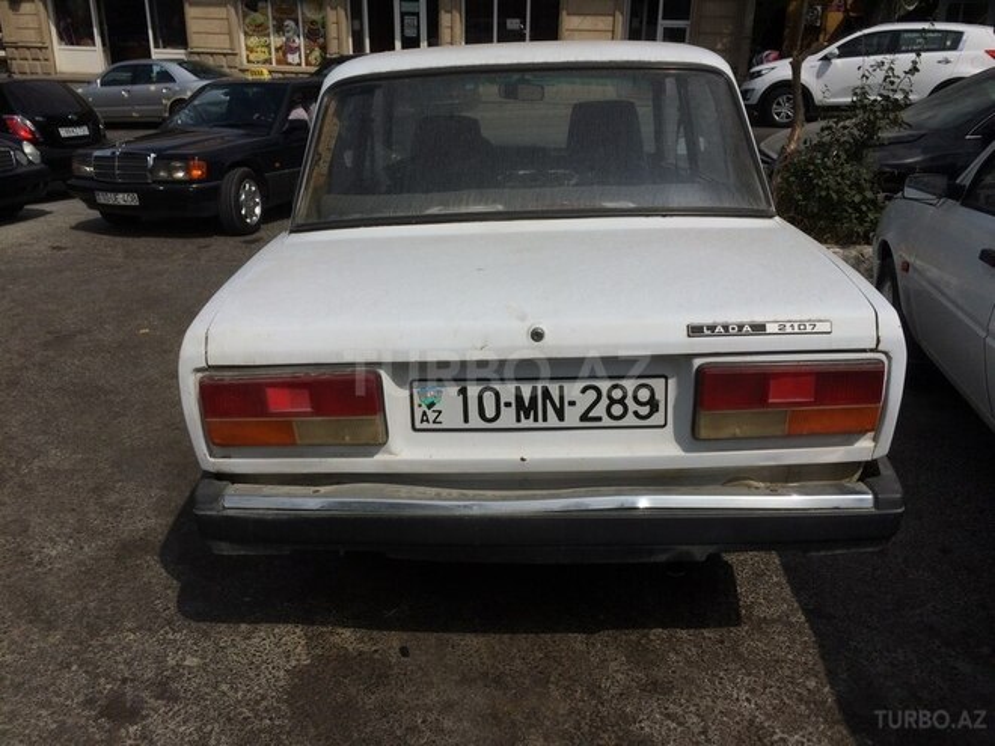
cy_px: 373
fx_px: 834
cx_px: 498
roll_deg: -1.5
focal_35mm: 29
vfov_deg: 48.2
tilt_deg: -22.6
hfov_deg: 61.7
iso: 32
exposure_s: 1/6849
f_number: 2.2
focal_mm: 4.15
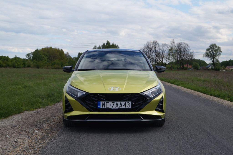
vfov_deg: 25.7
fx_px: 339
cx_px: 116
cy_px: 78
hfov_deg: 37.9
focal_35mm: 52
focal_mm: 35
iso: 100
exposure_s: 1/100
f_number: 13
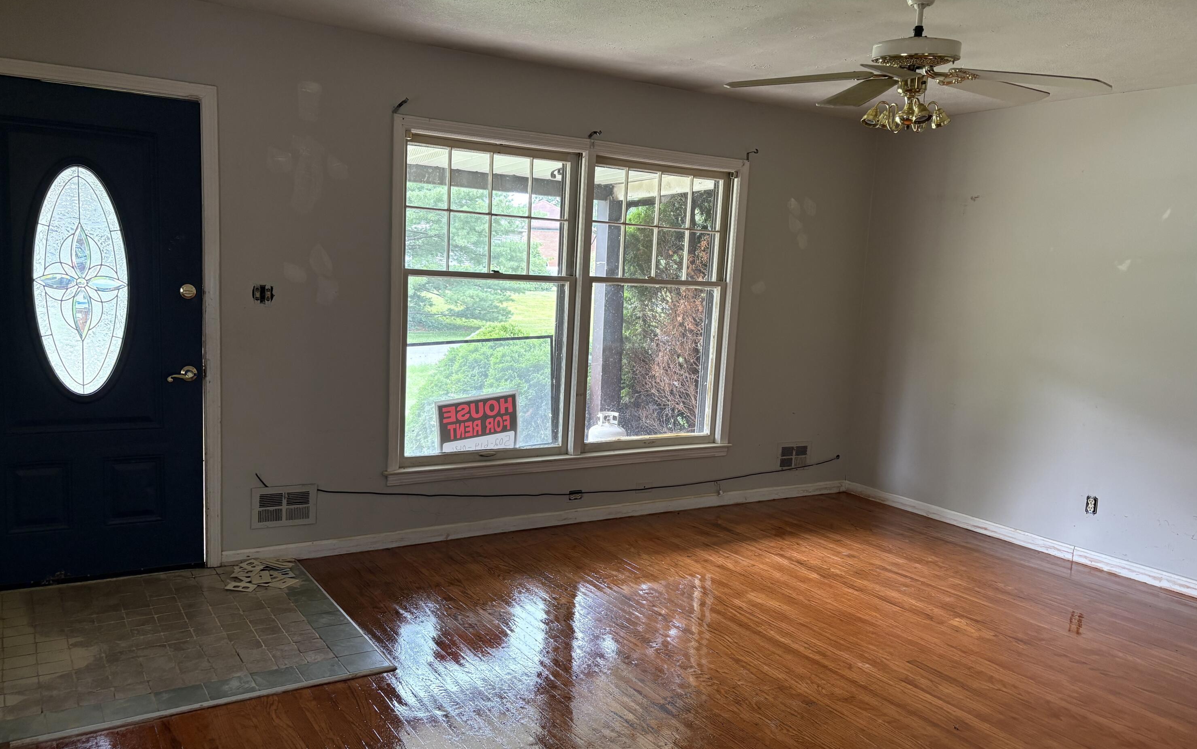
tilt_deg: -8.3
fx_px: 913
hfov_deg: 66.5
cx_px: 601
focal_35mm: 28
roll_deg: -2.4
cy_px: 407
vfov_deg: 44.5
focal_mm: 5.96
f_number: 1.6
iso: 125
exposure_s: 1/60
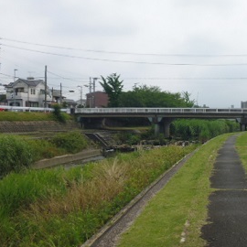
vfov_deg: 36.0
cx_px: 189
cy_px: 137
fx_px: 379
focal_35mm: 47
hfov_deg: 35.2
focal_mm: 5.6
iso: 100
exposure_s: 1/160
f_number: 10
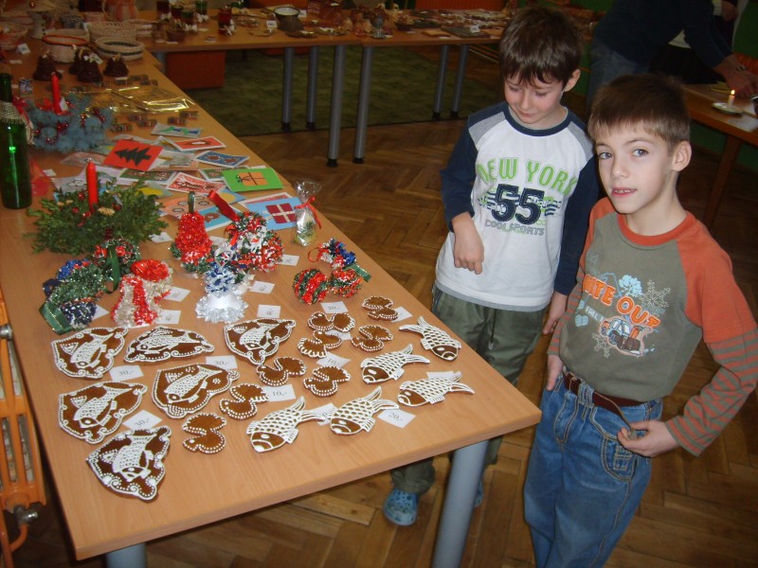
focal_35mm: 35
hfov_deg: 52.6
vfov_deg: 40.7
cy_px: 284
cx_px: 379
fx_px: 766
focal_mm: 5.8
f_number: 2.8
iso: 100
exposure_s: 1/45
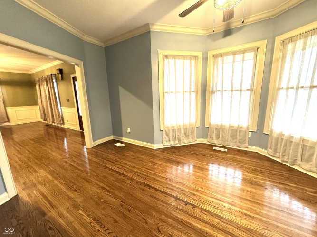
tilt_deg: -10.5
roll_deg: +1.5
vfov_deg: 85.7
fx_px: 128
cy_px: 118
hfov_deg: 102.1
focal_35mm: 14
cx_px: 158
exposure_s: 1/60
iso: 640
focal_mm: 2.22
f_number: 2.2
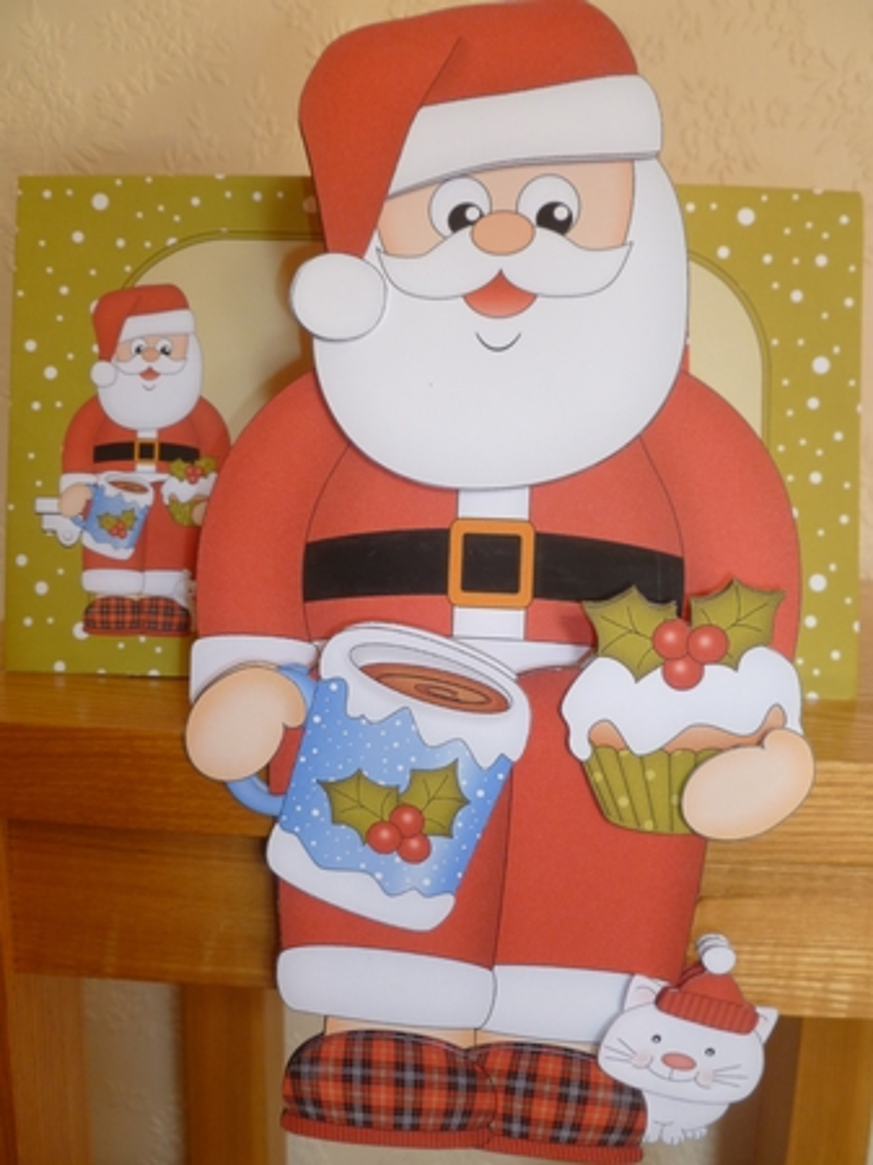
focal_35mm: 28
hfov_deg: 49.7
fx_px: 942
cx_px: 436
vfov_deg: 63.5
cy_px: 582
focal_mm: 5
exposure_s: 1/30
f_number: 3.3
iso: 125
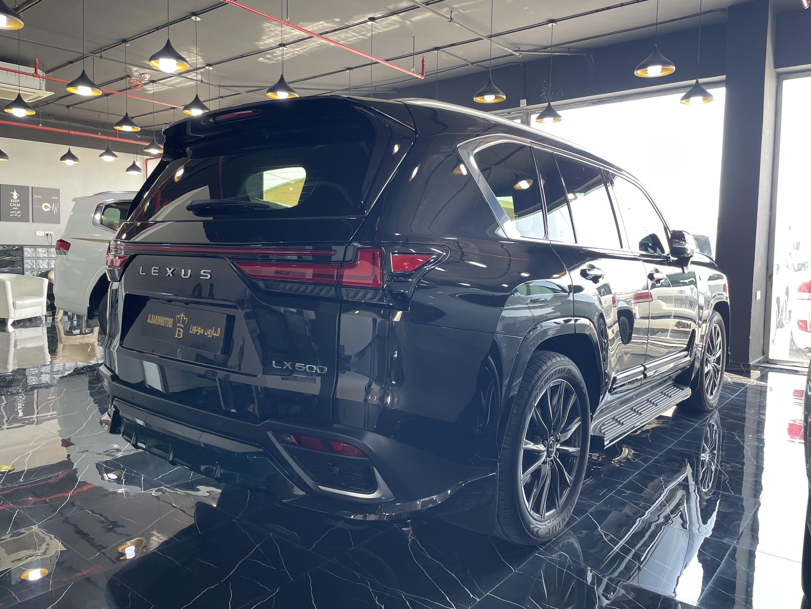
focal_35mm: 26
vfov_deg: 53.1
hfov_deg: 67.3
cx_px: 406
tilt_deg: -3.9
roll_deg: -1.5
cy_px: 304
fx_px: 609
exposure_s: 1/100
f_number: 1.6
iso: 80
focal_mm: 4.2
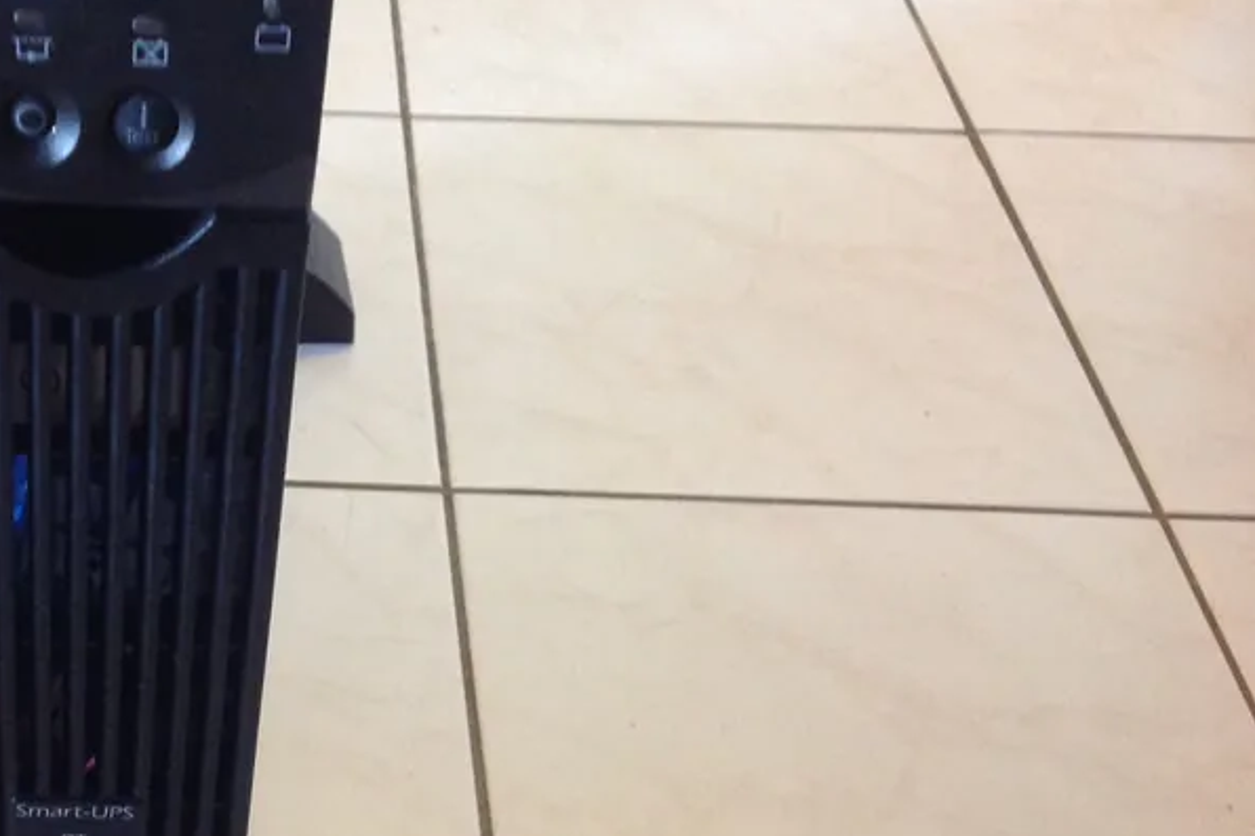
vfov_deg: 22.2
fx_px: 2126
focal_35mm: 61
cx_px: 204
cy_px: 474
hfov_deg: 31.8
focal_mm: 4.28
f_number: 2.4
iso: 320
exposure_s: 1/15
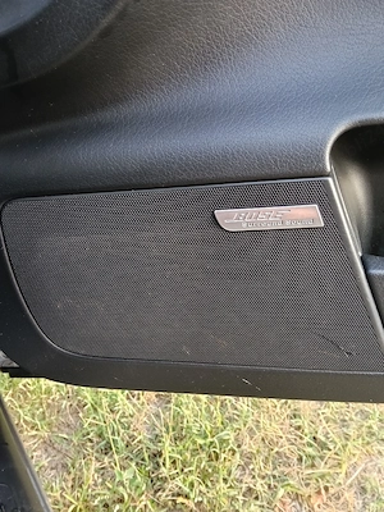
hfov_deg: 51.4
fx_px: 399
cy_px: 256
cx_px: 192
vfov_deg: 65.3
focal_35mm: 27
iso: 320
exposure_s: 1/33.3
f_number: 1.8
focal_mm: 3.98
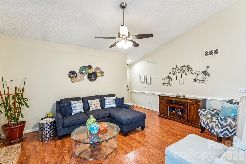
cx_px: 123
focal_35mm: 16
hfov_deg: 96.0
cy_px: 82
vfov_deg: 73.1
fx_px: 111
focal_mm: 16.2
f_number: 9
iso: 100
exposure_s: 1/1.25
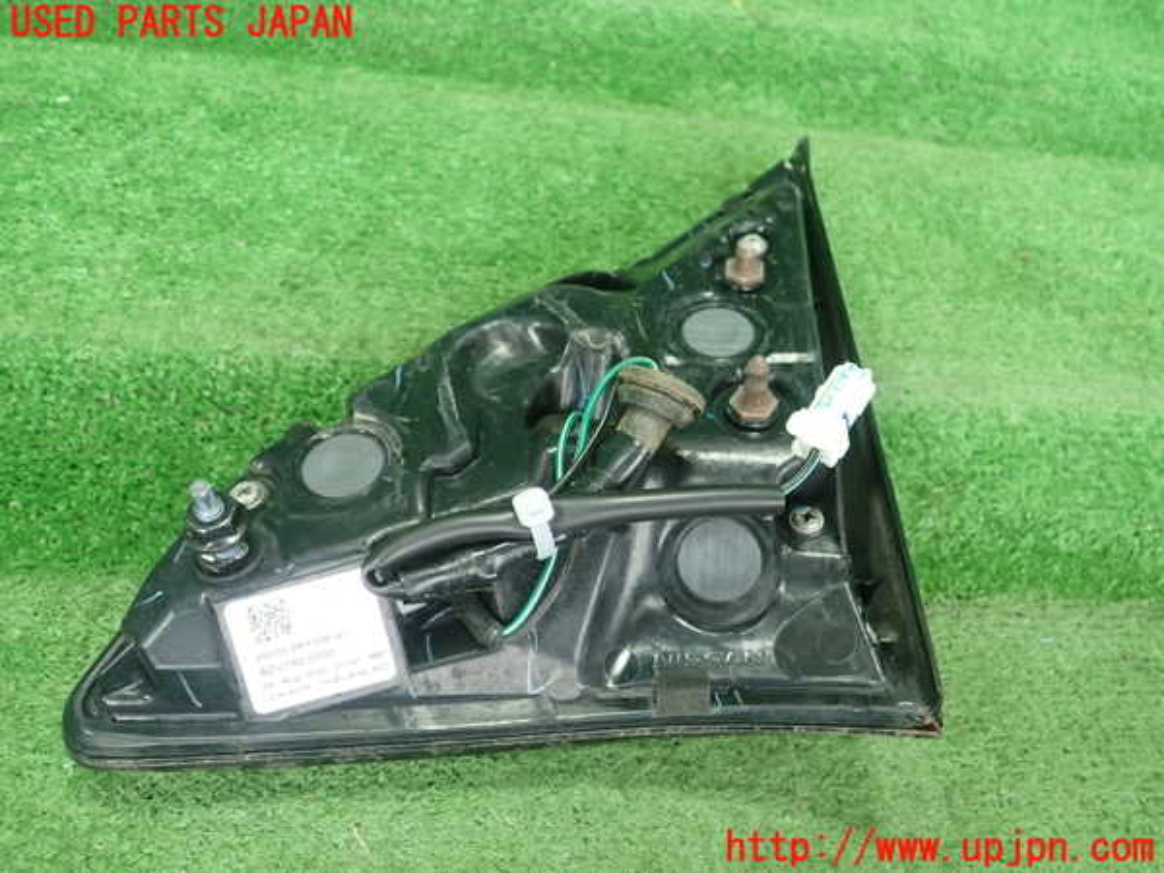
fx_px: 1009
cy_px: 436
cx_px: 582
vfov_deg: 46.8
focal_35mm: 30
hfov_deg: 60.0
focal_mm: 5.5
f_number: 2.3
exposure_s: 1/125
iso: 400
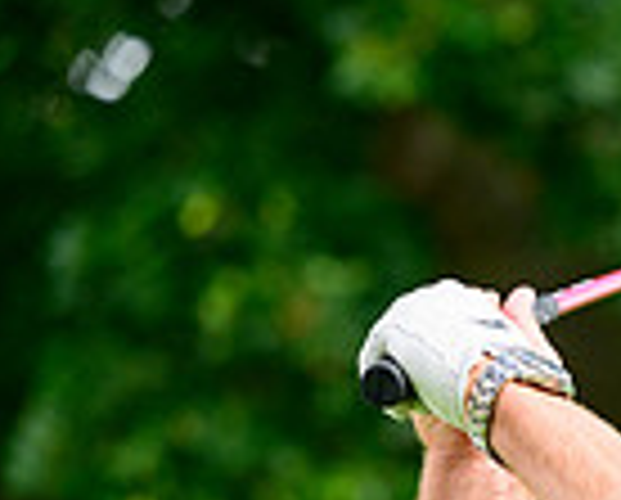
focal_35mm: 551
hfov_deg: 3.5
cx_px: 1179
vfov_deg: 2.8
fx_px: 10148
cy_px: 813
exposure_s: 1/1600
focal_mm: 140
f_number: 4
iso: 640
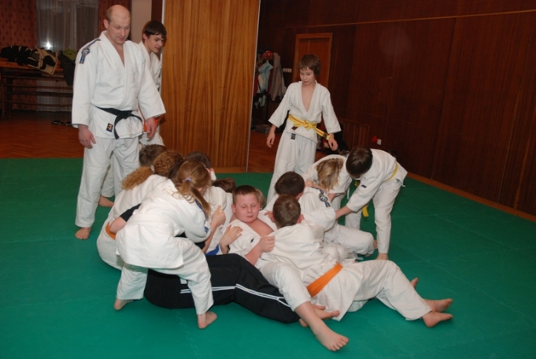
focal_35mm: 33
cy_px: 180
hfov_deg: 57.2
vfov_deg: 40.1
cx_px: 268
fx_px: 492
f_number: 5.6
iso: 400
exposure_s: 1/60
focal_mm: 22
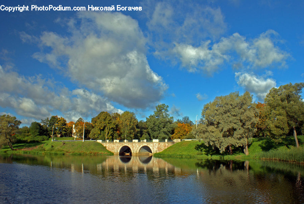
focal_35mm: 30
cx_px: 152
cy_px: 102
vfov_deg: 43.8
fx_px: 254
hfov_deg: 61.8
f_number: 10
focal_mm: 20
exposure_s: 1/80
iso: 100
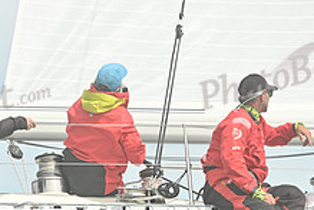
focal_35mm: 185
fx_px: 1613
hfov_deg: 11.1
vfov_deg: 7.4
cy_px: 168
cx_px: 126
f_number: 8
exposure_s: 1/1250
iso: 320
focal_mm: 70
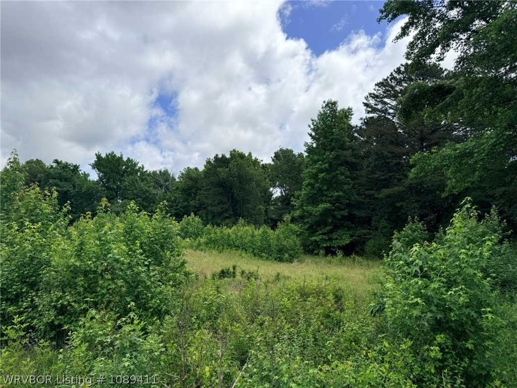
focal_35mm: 24
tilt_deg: +6.0
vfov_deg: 56.8
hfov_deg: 71.6
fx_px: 358
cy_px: 194
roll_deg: -1.3
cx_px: 258
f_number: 1.78
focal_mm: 6.76
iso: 80
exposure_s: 1/8130
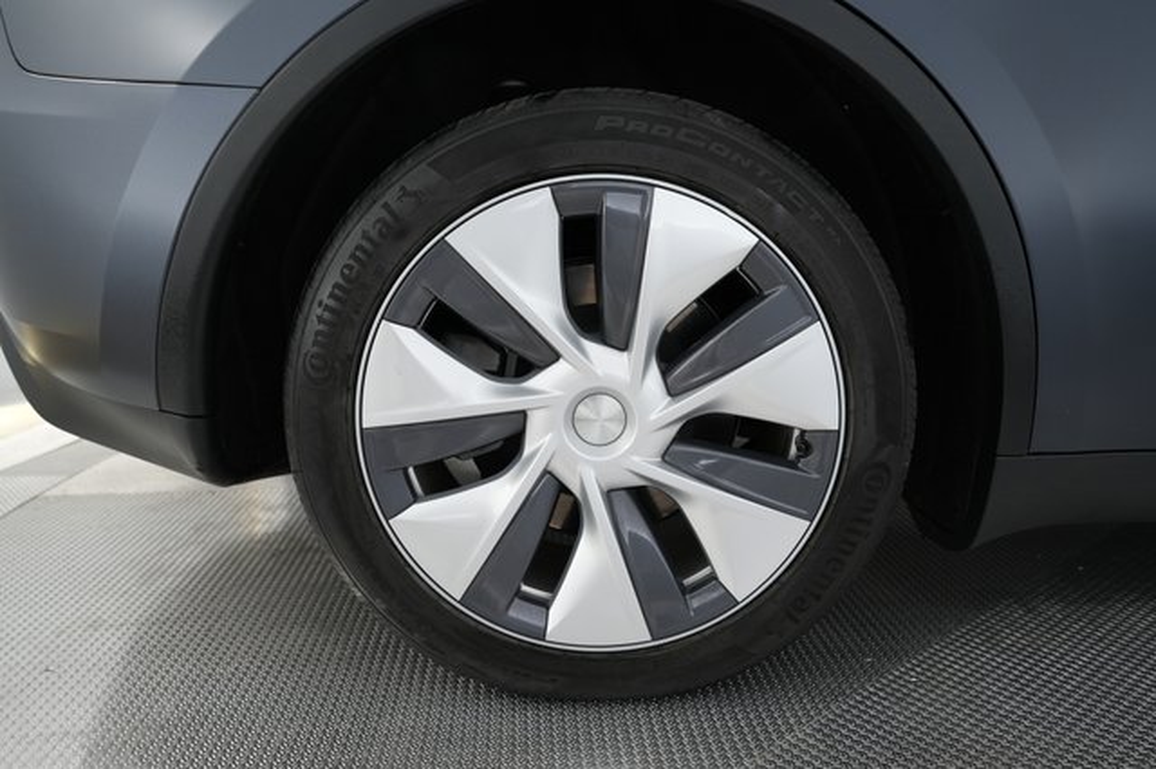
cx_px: 578
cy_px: 384
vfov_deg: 49.5
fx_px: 834
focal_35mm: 26
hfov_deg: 69.4
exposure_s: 1/30
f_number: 2.8
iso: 320
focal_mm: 26
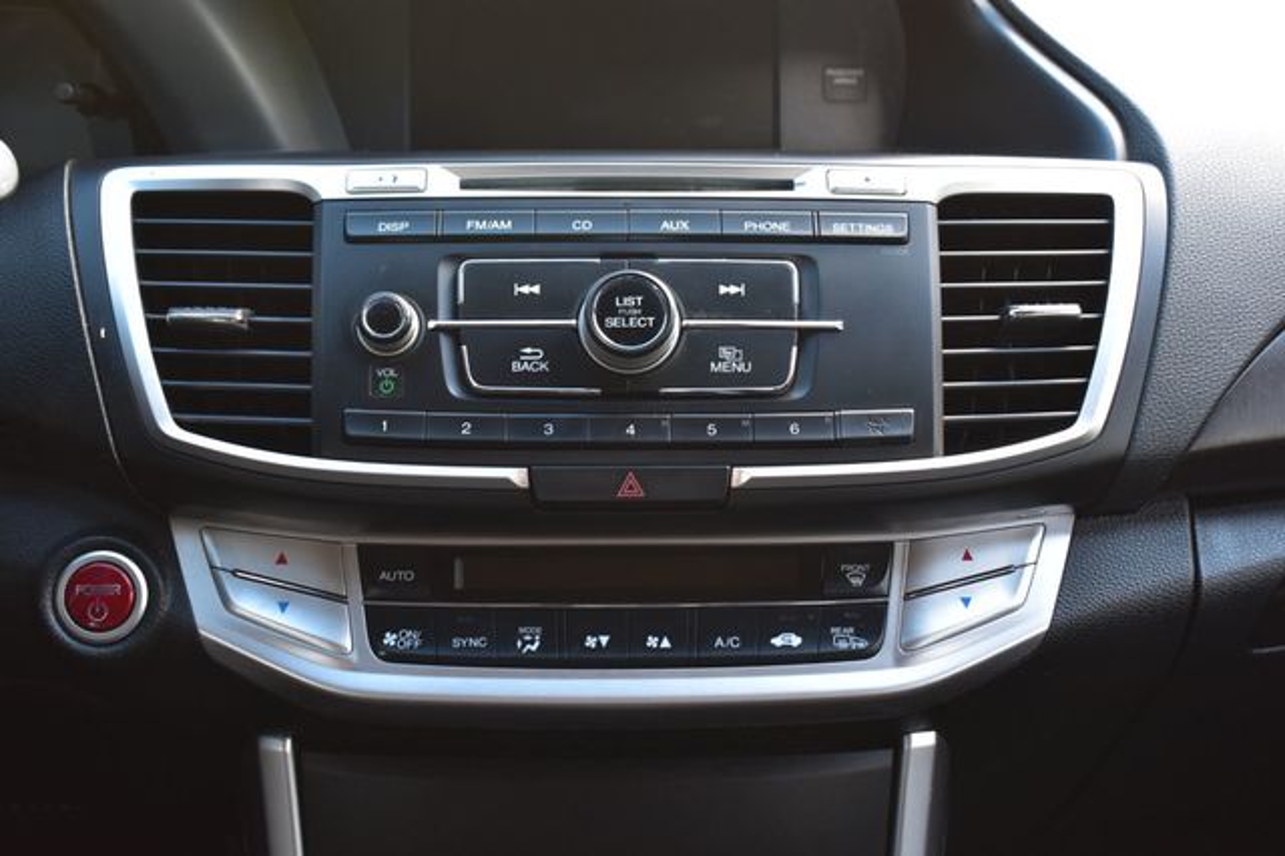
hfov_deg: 41.1
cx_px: 642
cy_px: 428
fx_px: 1712
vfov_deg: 28.0
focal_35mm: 48
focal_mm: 32
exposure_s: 1/15
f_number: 6.3
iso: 500
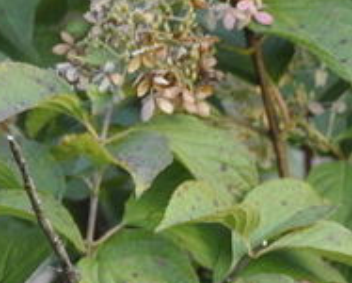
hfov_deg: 3.5
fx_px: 5767
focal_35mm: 553
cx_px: 399
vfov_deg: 2.8
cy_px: 240
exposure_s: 1/60
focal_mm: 92
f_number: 5.6
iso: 800
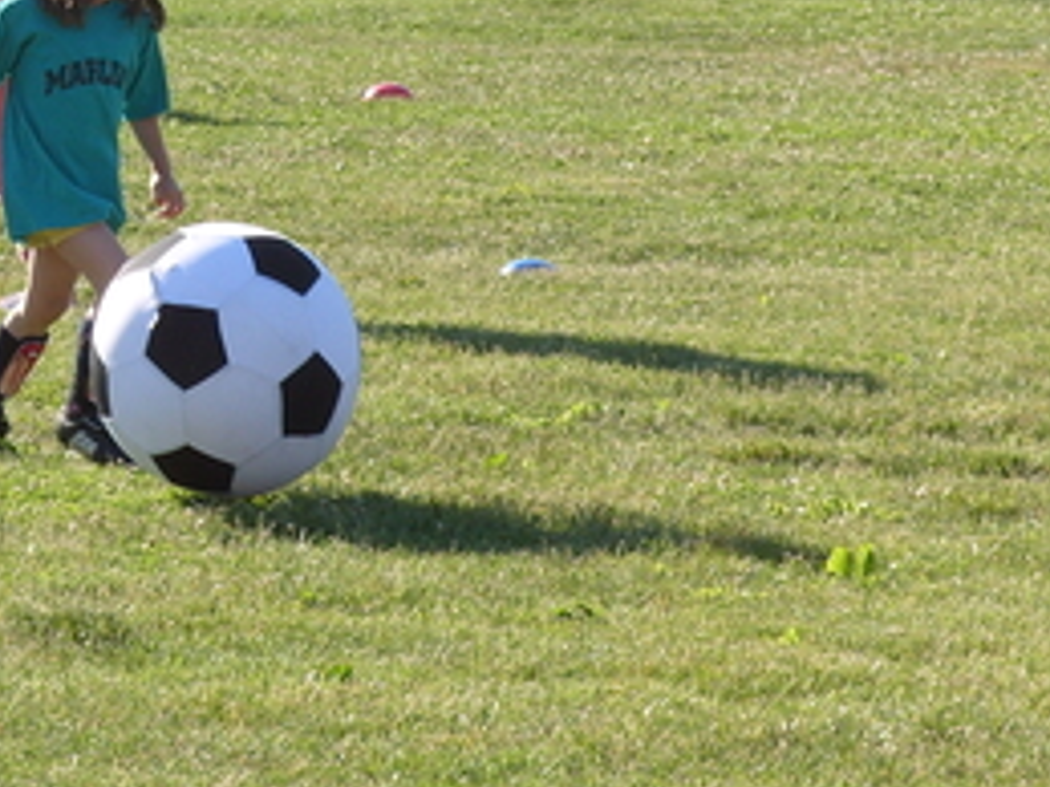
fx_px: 9581
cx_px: -142
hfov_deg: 6.2
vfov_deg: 4.7
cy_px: -85
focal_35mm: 316
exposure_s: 1/350
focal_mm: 28.5
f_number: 5.4
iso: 80
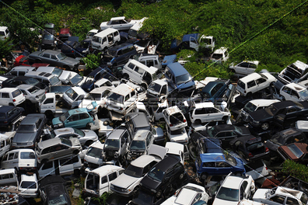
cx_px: 154
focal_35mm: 86
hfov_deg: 23.6
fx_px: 736
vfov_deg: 15.9
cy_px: 103
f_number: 9
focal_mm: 85
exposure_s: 1/320
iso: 320
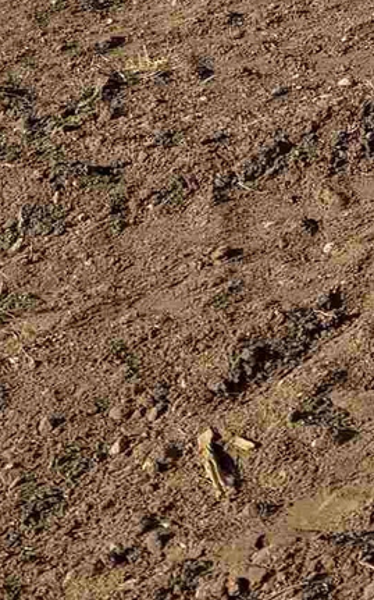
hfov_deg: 8.2
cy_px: -464
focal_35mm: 121
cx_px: 1311
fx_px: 1975
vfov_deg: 15.1
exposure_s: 1/5714
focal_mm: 6.76
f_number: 1.78
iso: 80
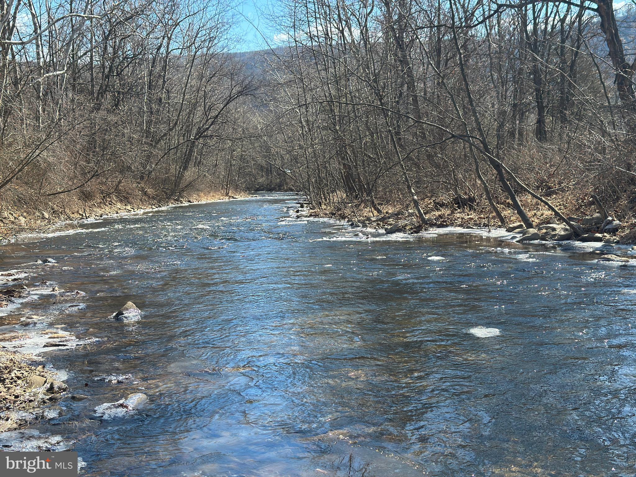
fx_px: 882
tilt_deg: -3.3
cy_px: 238
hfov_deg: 39.7
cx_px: 318
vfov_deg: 30.3
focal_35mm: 48
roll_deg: +2.4
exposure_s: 1/1953
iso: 80
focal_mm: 6.86
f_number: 1.78
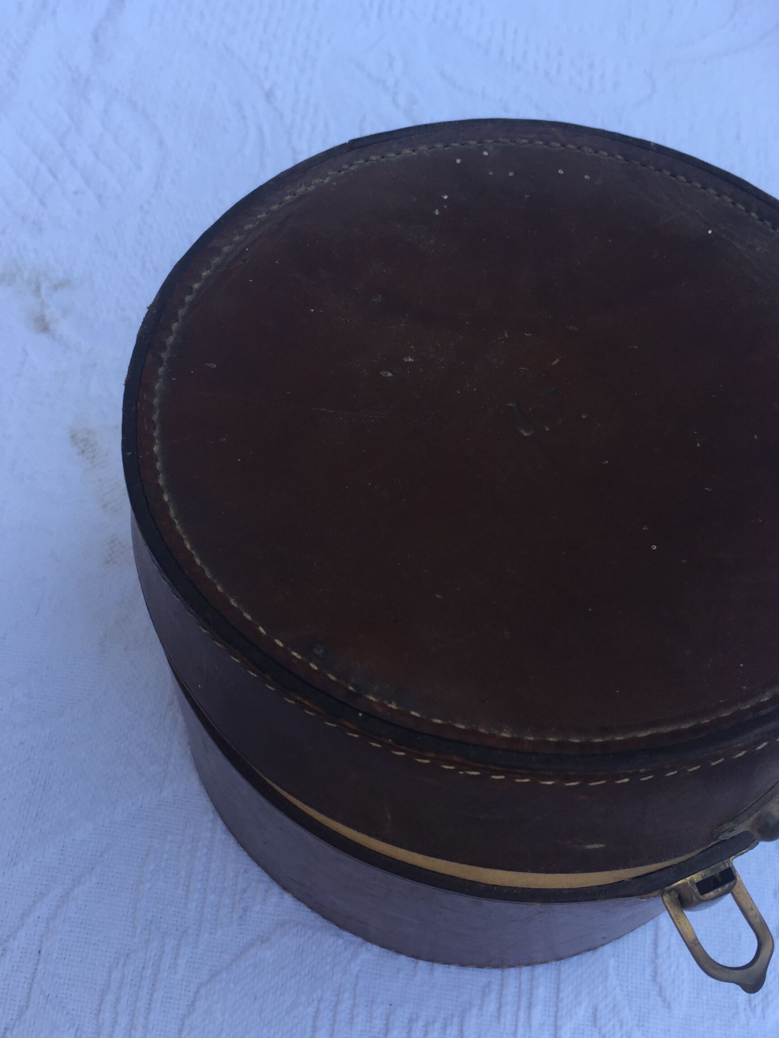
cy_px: 571
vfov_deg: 45.7
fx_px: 1230
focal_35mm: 41
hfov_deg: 35.0
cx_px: 458
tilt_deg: -61.0
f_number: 2.2
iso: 32
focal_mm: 4.15
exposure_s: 1/231
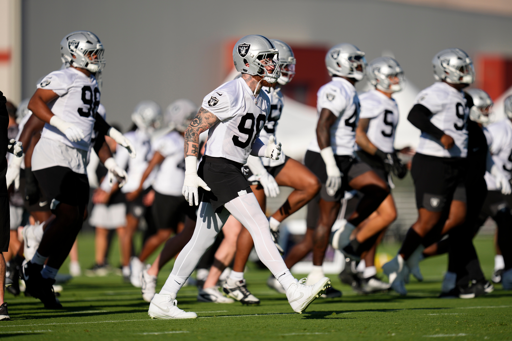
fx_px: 5688
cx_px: 256
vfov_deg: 3.4
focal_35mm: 400
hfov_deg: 5.2
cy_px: 170
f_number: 2.8
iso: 125
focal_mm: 400
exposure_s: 1/3200
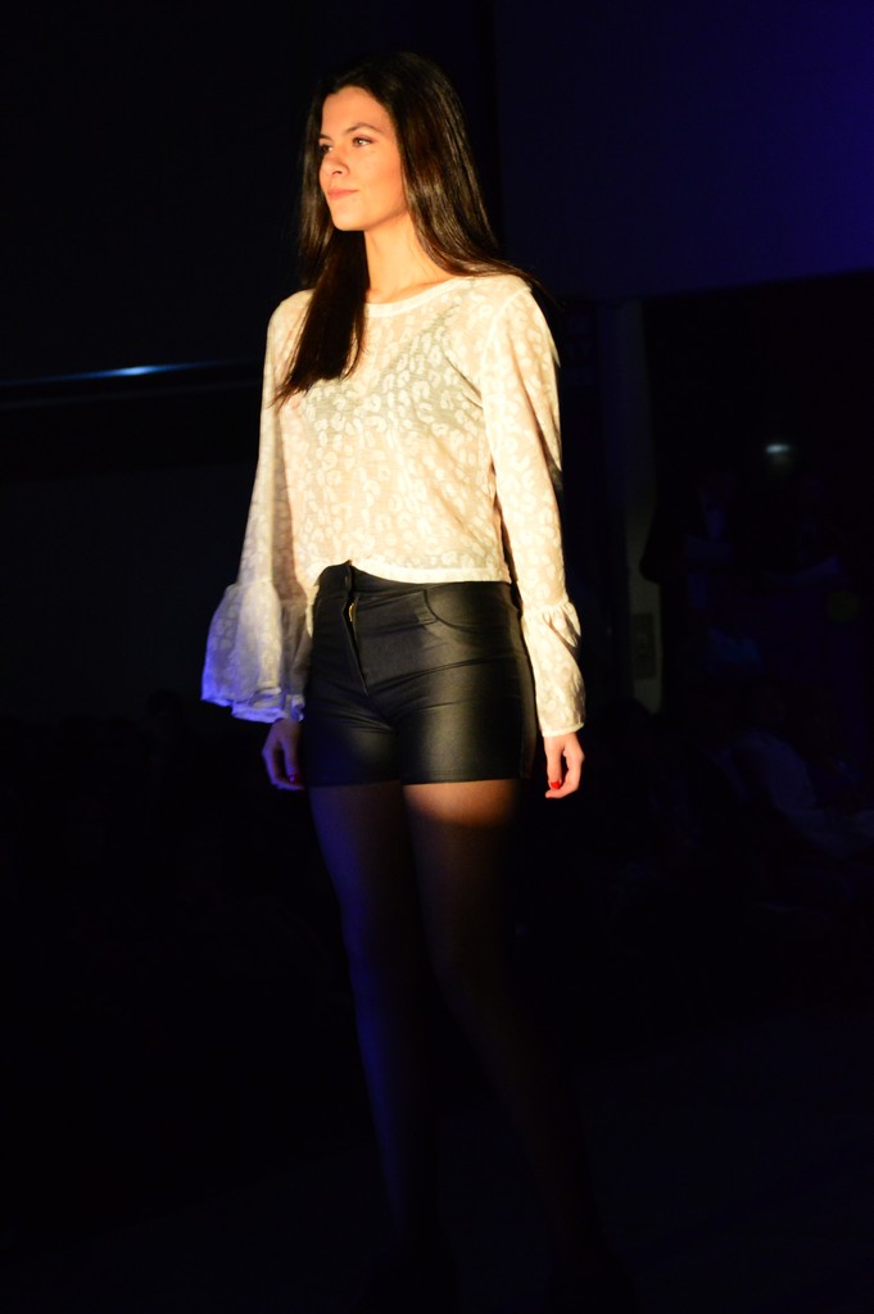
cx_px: 437
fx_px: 3392
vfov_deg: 21.9
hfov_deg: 14.7
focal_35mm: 93
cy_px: 657
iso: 3200
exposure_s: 1/100
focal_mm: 62
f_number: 7.1
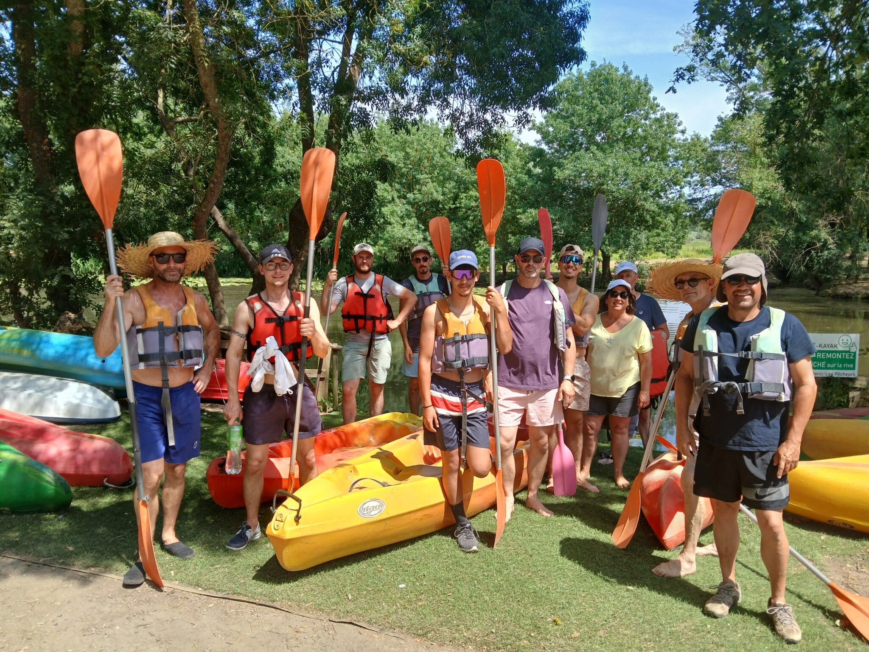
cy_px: 326
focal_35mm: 26
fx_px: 653
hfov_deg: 67.3
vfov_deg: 53.1
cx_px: 434
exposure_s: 1/251
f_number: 1.8
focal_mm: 3.98
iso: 20
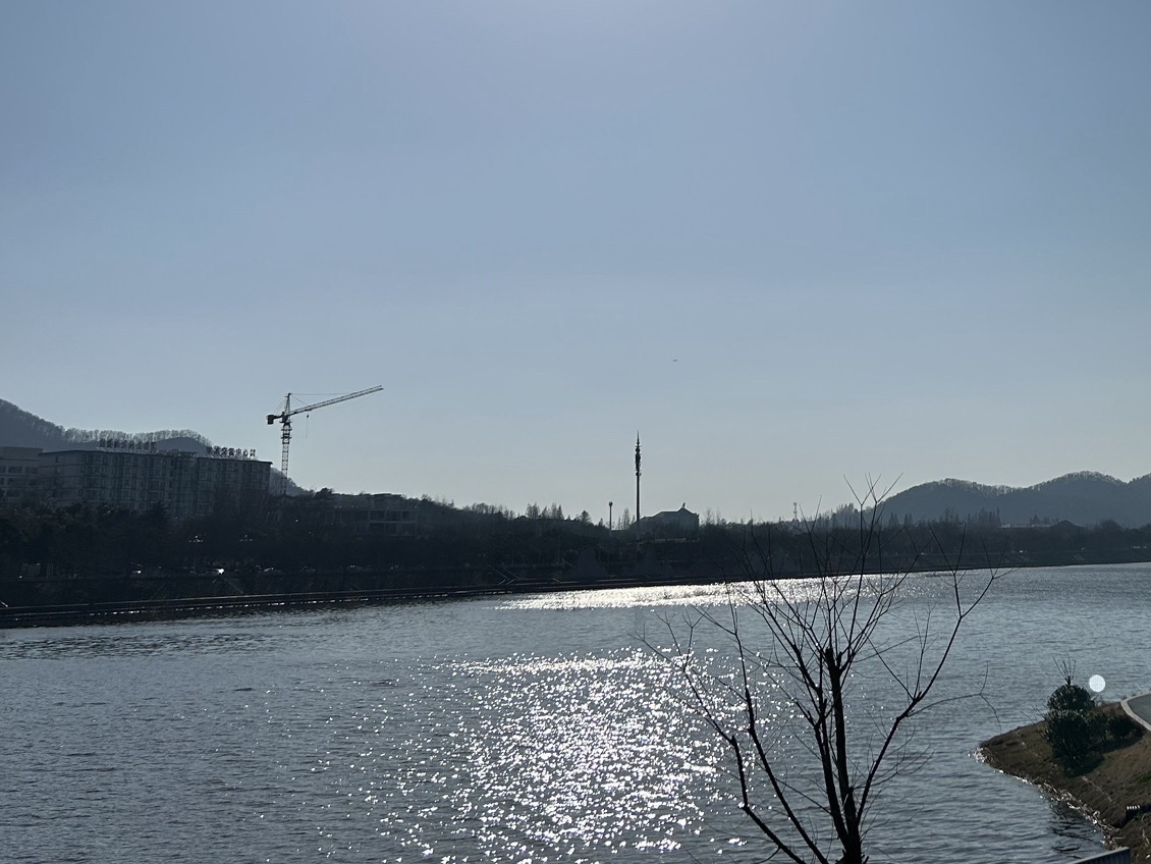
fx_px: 1530
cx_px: 846
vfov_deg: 30.9
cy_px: 197
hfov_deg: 40.2
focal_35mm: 46
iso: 32
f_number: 1.5
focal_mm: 5.7
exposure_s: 1/19231
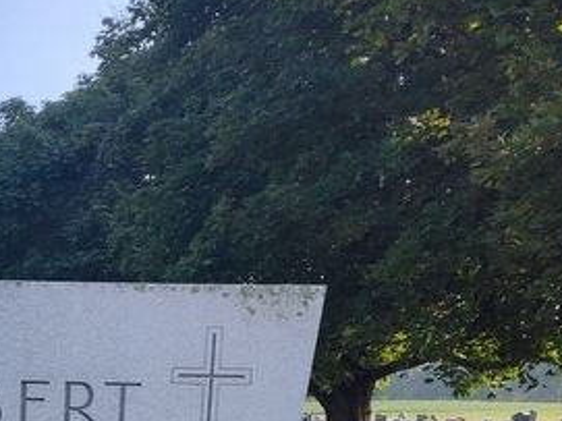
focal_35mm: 68
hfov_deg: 26.0
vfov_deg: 19.5
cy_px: 581
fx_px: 1104
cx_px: -83
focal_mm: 5.56
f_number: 1.8
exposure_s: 1/873
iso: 100
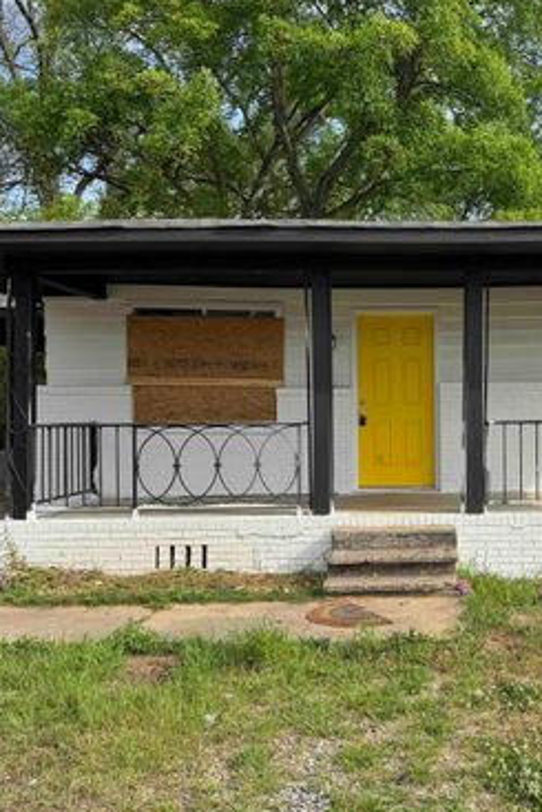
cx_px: 442
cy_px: 408
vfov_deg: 55.8
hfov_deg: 37.4
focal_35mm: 34
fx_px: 767
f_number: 1.78
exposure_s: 1/3597
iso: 80
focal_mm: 6.76
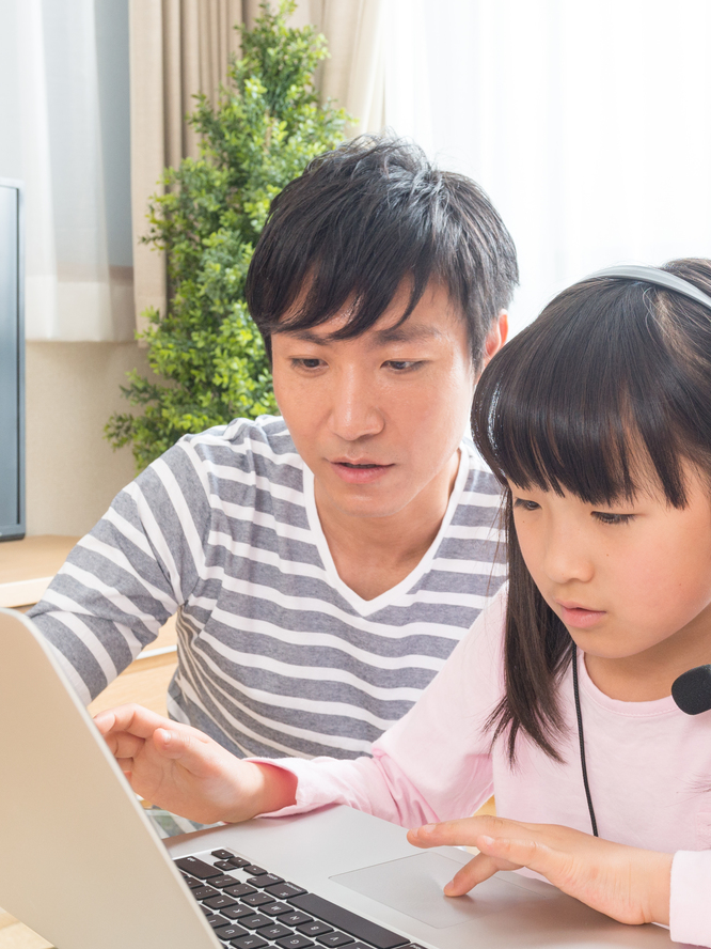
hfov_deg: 28.0
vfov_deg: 36.7
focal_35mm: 52
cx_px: 421
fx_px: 1424
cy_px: 402
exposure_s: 1/125
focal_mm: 24
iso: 250
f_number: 6.3
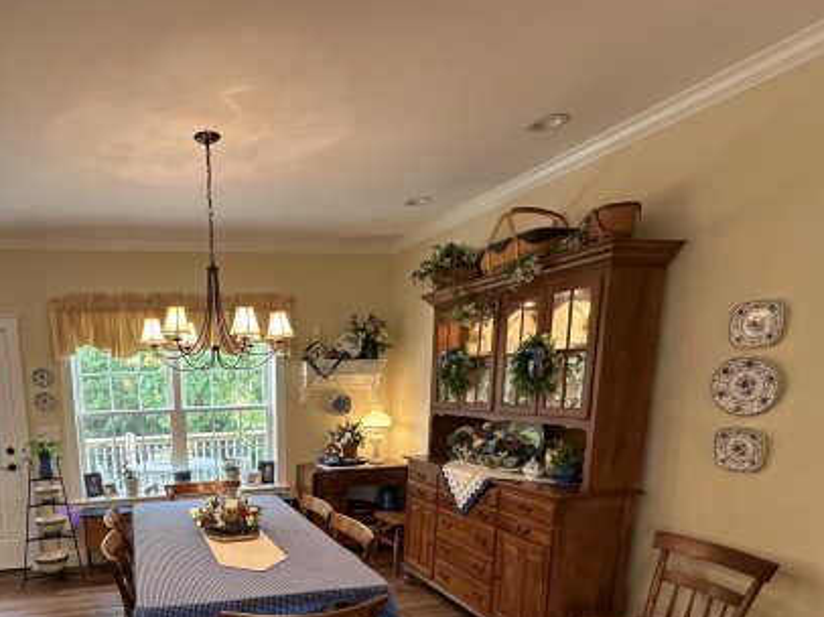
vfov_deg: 55.1
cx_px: 236
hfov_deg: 70.4
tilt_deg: -9.8
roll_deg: +1.8
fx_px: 547
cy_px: 485
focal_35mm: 23
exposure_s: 1/60
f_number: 2.2
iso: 160
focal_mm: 2.22
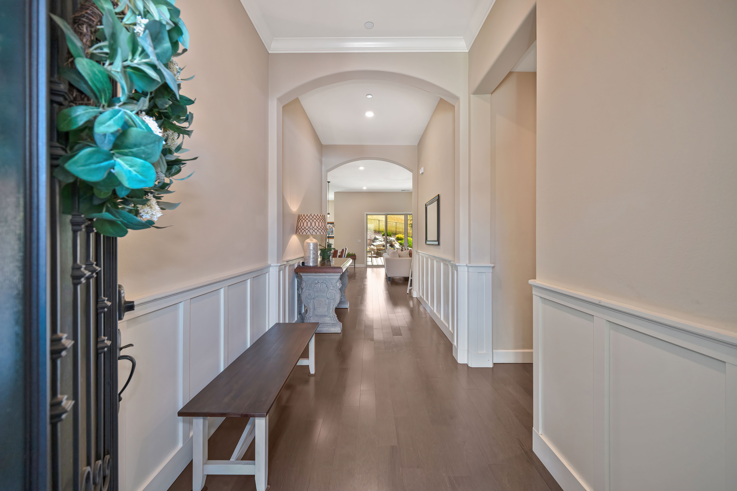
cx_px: 368
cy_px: 246
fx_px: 287
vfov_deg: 81.2
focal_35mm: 14
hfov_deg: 104.3
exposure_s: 1/60
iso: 640
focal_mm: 14
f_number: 4
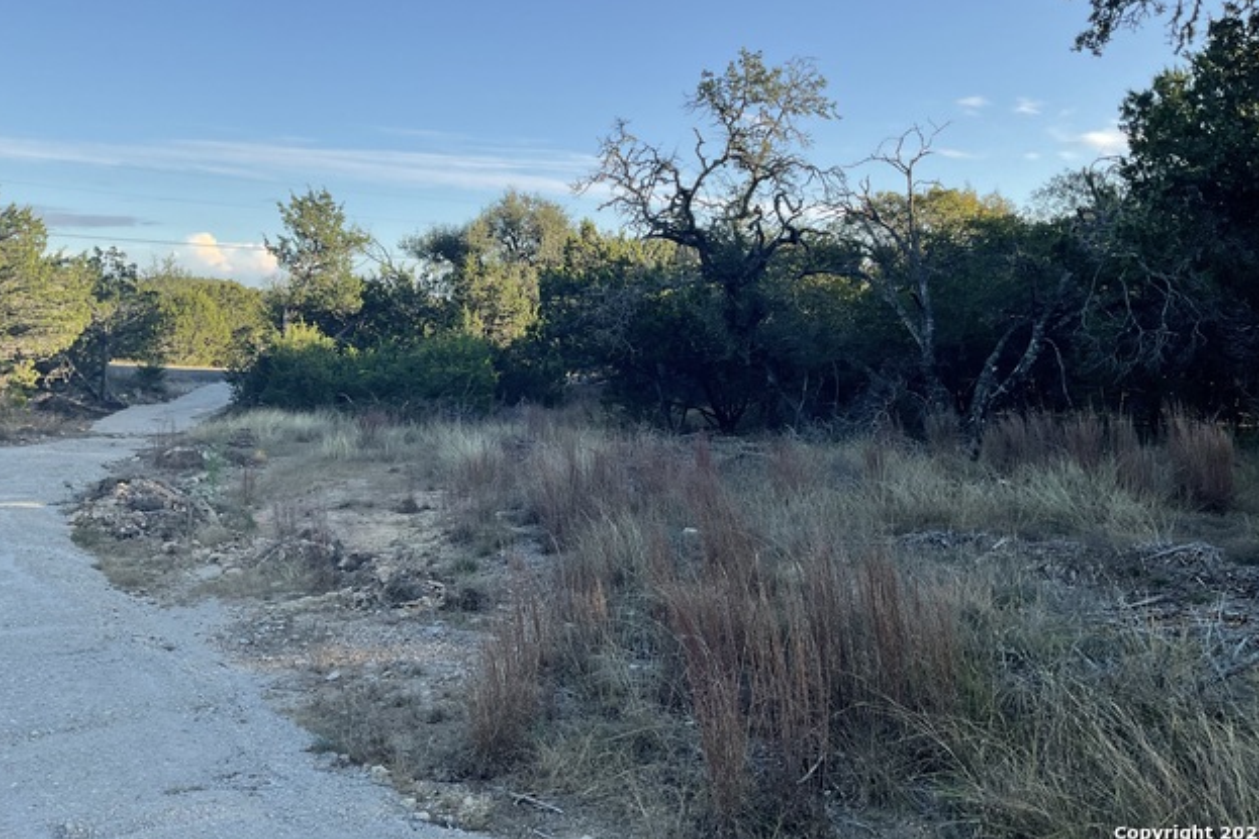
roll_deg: +0.8
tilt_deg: -4.1
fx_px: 1084
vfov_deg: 42.3
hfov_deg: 60.3
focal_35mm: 31
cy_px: 384
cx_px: 628
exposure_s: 1/674
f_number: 1.8
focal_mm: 3
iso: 16
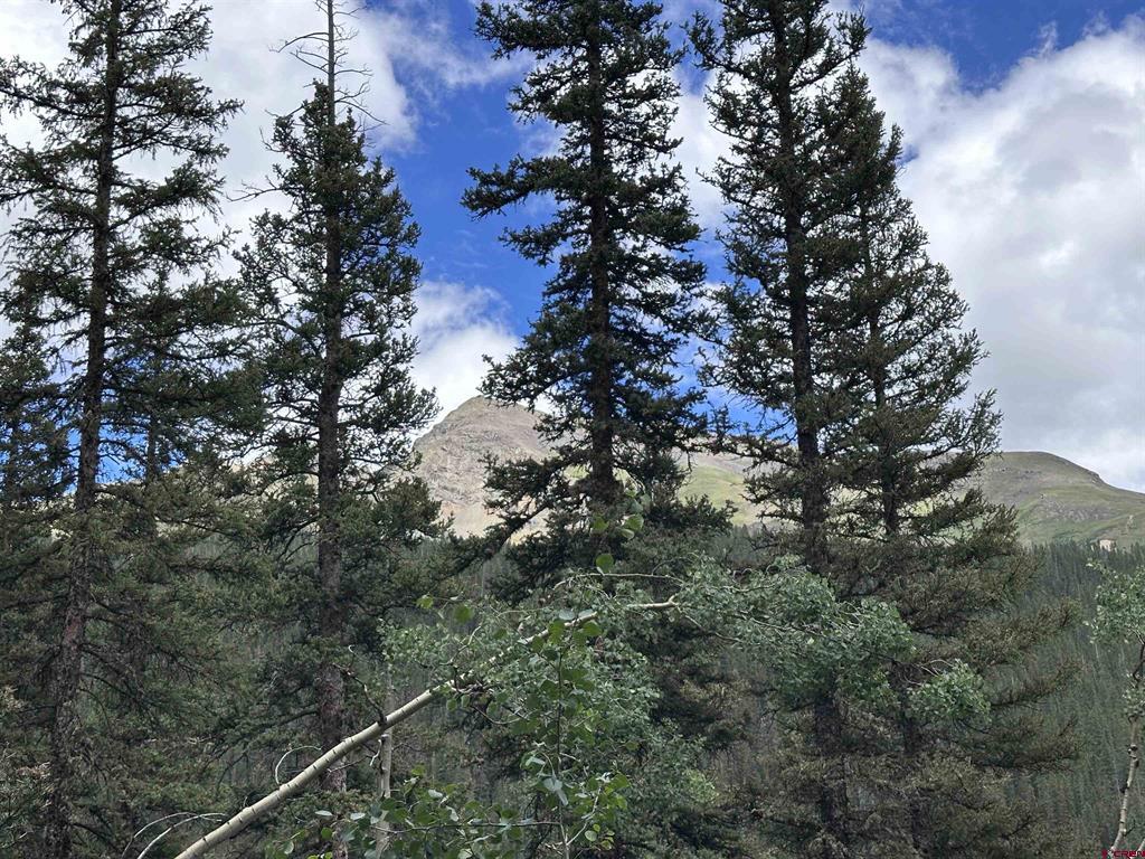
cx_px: 572
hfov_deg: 39.7
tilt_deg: +20.3
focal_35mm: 48
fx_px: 1588
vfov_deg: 30.3
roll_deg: +0.6
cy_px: 430
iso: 64
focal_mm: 6.86
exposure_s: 1/1815
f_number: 1.78
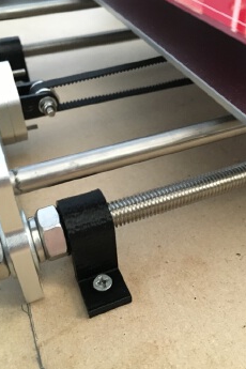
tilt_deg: -39.6
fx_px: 359
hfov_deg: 37.8
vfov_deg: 54.4
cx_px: 136
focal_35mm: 35
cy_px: 180
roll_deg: +0.3
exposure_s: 1/15
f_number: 2.2
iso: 250
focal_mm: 4.15
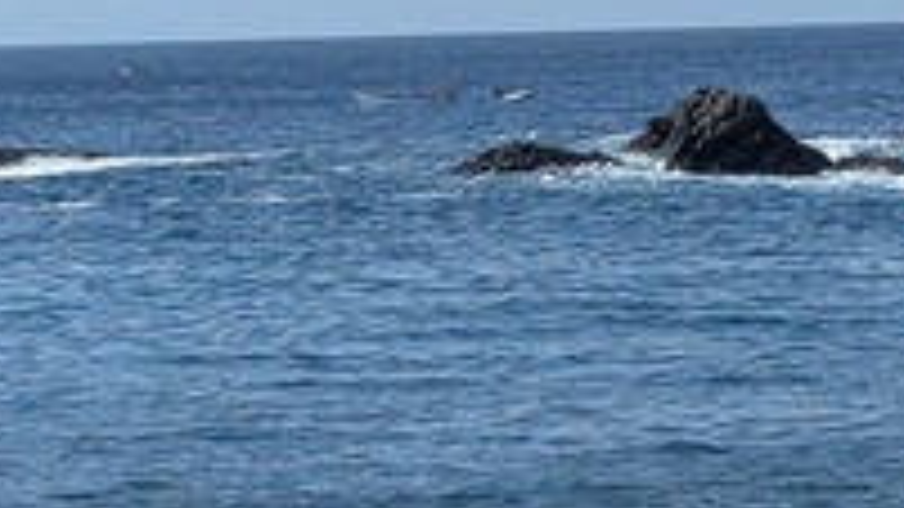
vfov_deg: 4.4
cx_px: -1028
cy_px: 733
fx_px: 6639
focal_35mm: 277
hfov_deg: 7.4
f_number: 1.85
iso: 46
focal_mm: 6.81
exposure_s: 1/2169
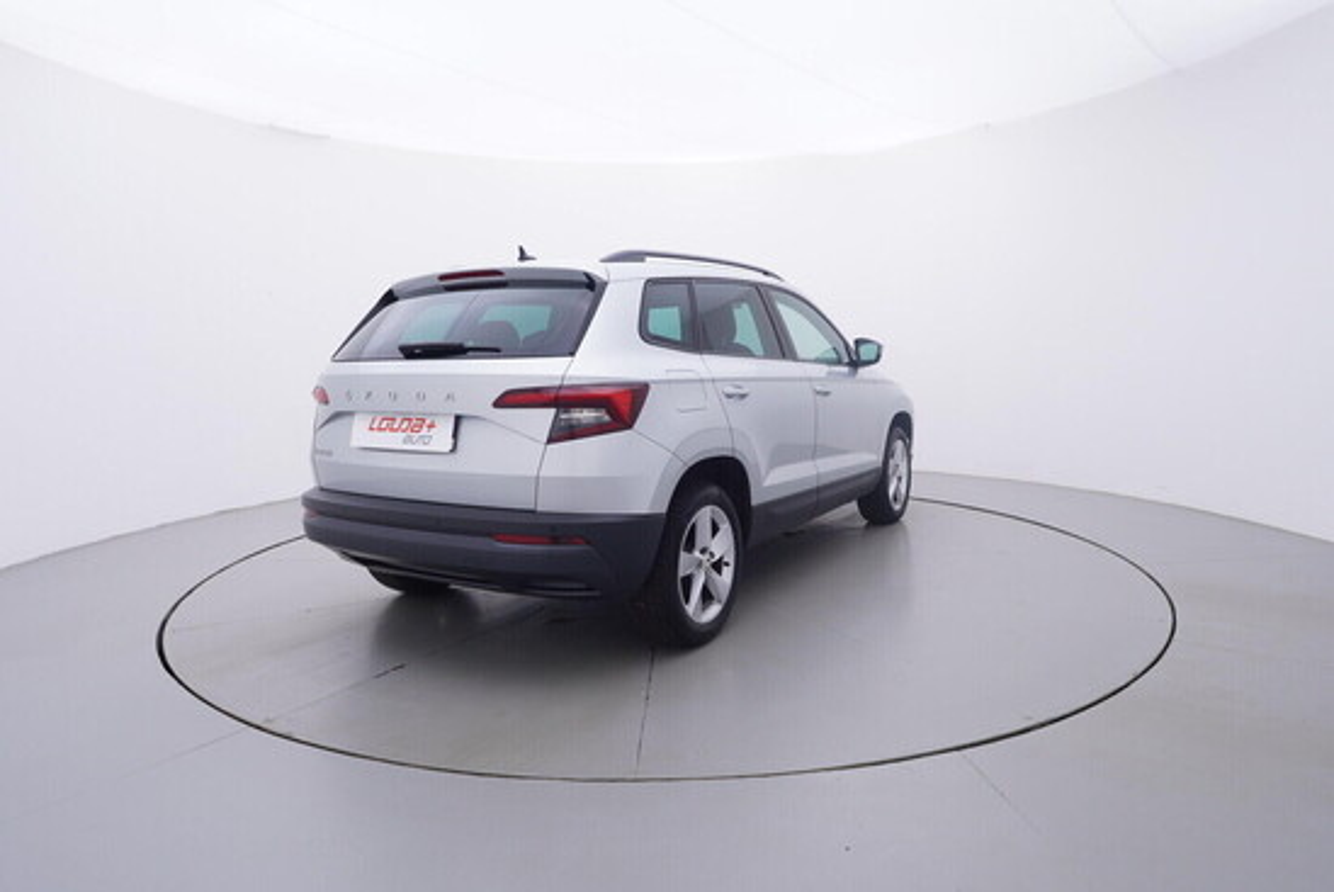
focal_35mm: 22
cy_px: 446
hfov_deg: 77.3
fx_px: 834
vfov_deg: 56.2
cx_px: 667
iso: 200
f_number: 5
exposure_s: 1/80
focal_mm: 15
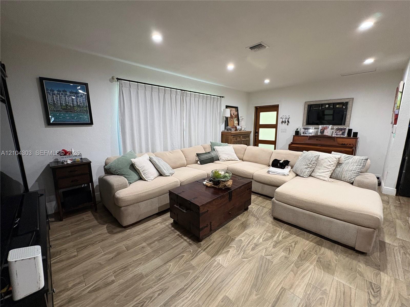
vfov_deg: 85.7
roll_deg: +0.9
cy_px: 154
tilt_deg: -9.7
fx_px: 166
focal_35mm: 14
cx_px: 205
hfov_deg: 102.1
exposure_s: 1/60
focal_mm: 2.22
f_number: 2.2
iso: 320
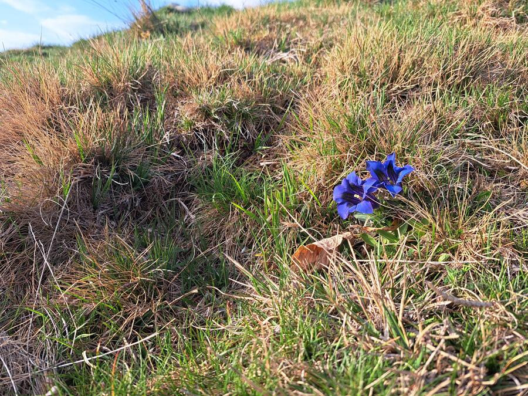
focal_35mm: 24
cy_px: 198
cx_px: 264
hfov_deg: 71.6
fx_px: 366
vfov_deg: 56.8
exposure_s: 1/540
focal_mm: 5.23
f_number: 1.8
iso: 50
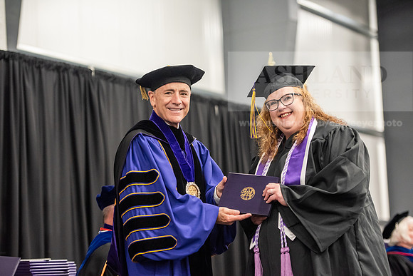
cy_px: 138
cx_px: 206
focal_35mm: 102
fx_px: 1170
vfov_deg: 13.4
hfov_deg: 20.0
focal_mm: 102
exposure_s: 1/200
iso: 3200
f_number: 3.2
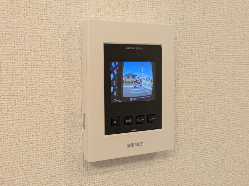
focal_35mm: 51
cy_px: 93
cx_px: 124
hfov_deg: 37.5
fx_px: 367
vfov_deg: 28.6
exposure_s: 1/100
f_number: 1.89
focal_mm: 5.43
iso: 182
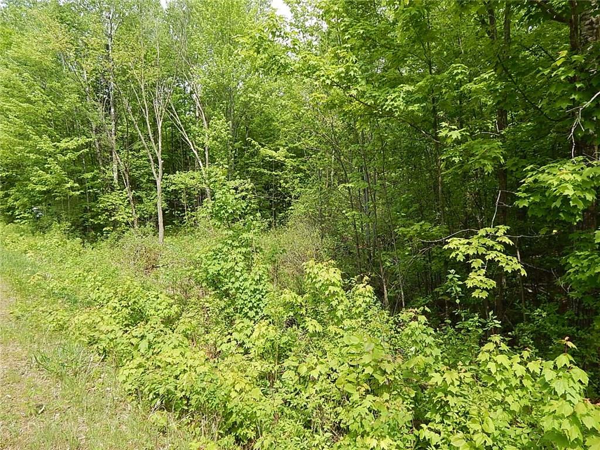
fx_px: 399
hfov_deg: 73.9
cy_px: 225
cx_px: 300
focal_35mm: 23
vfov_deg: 58.9
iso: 125
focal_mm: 4
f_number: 3
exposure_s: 1/500
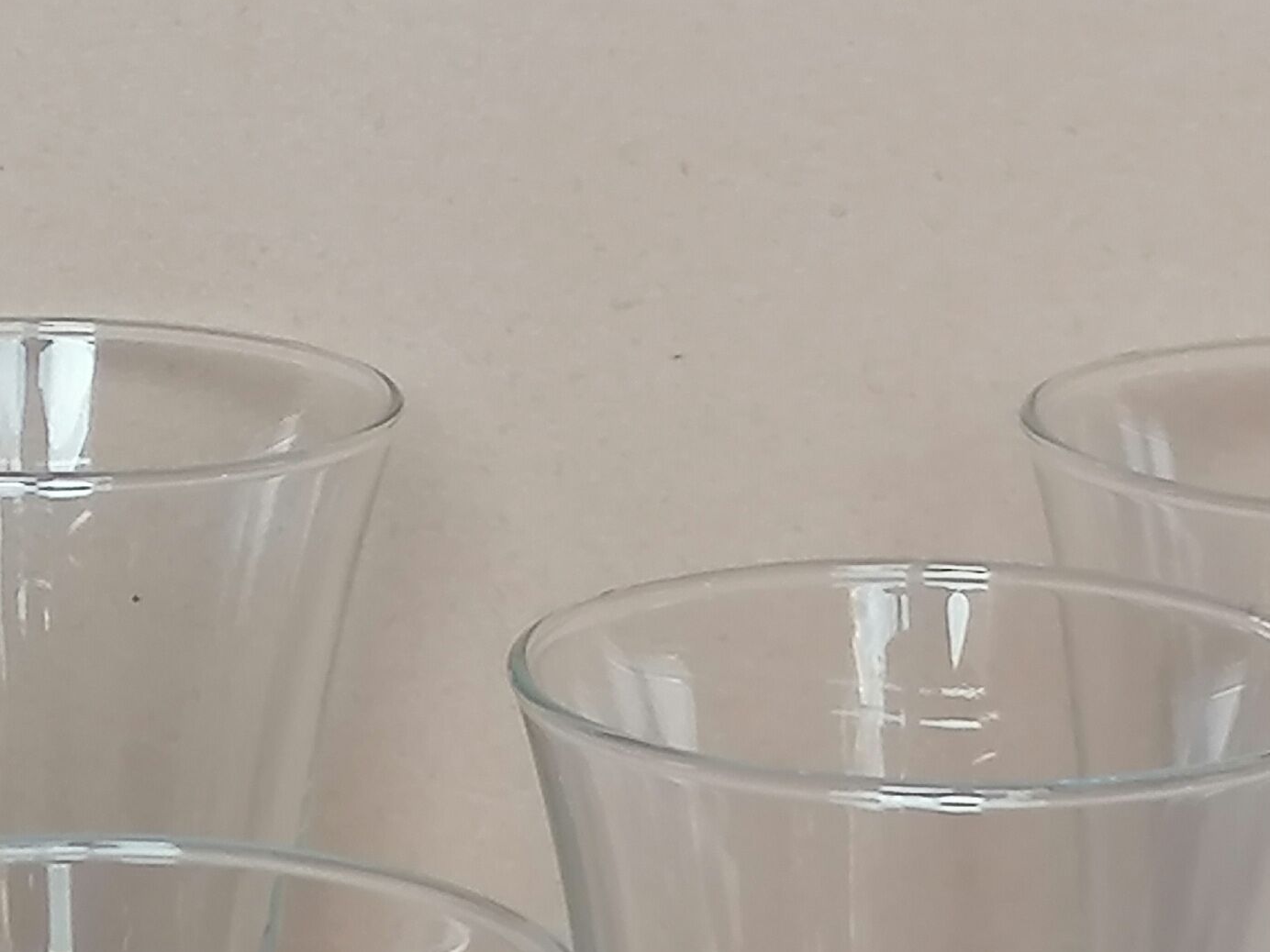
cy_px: 461
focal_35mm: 185
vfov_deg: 8.0
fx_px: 6787
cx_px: 147
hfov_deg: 10.6
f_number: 1.8
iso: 50
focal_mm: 4.75
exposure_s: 1/161
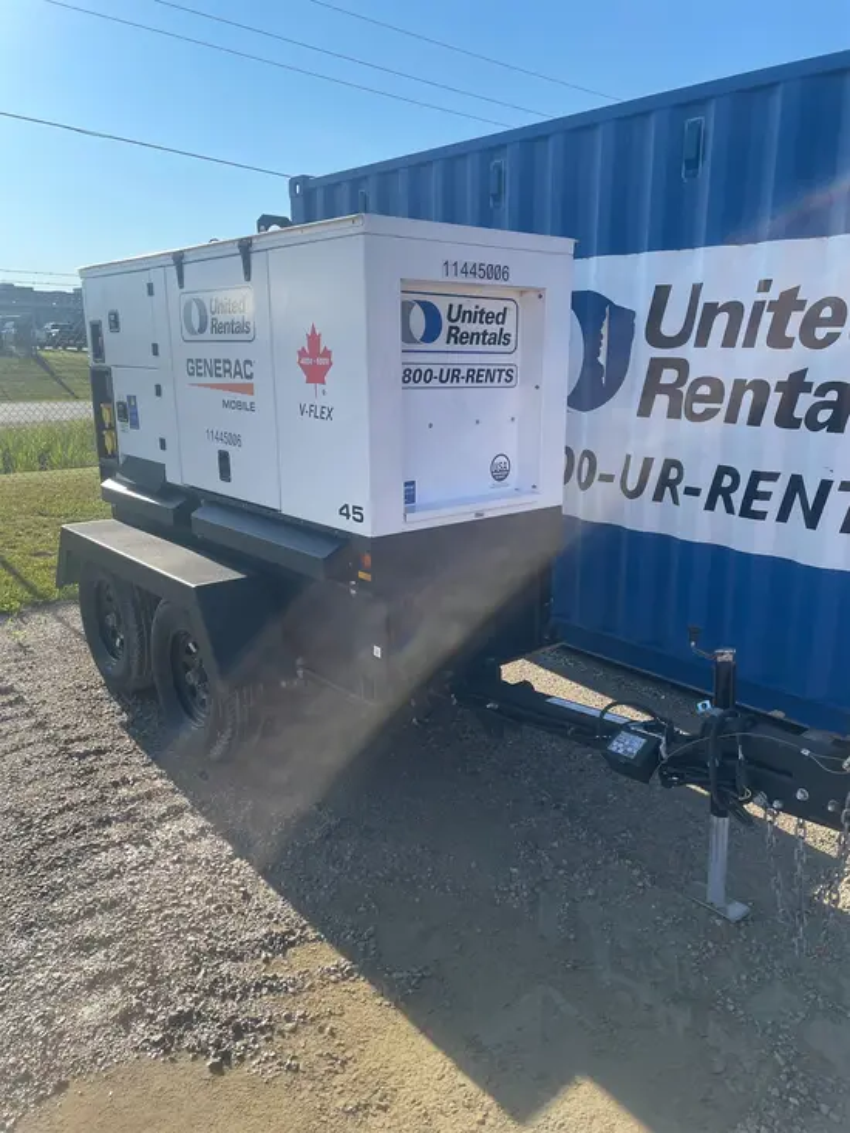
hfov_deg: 53.1
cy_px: 566
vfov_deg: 67.3
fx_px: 851
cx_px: 425
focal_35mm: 26
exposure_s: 1/1770
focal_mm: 4.2
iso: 32
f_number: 1.6
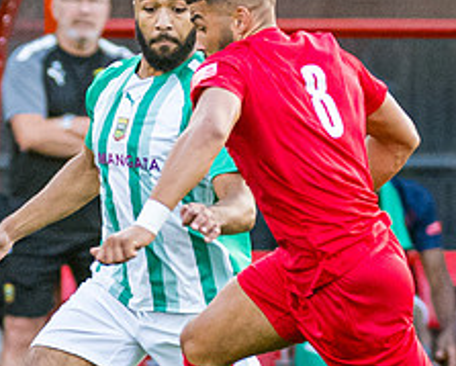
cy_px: 310
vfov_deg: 1.0
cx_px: 146
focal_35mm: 1547
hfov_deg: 1.2
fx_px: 20905
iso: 1250
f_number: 2.8
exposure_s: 1/800
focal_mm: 210
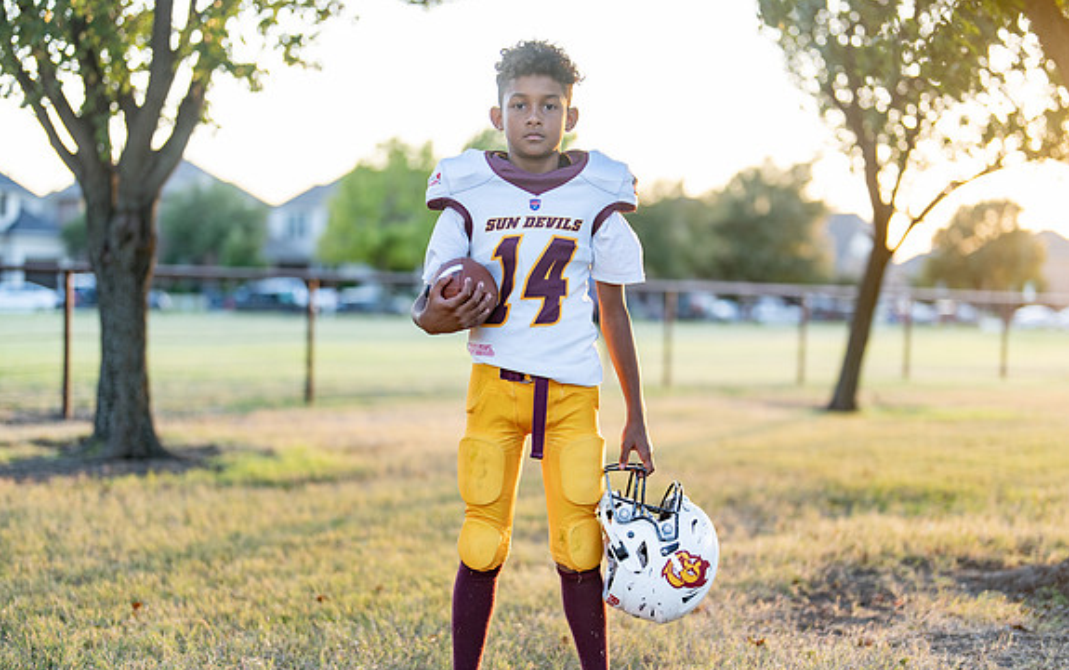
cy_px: 398
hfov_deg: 34.5
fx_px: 1720
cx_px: 562
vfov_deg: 22.0
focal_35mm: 59
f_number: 1.2
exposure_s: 1/400
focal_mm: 50
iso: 100
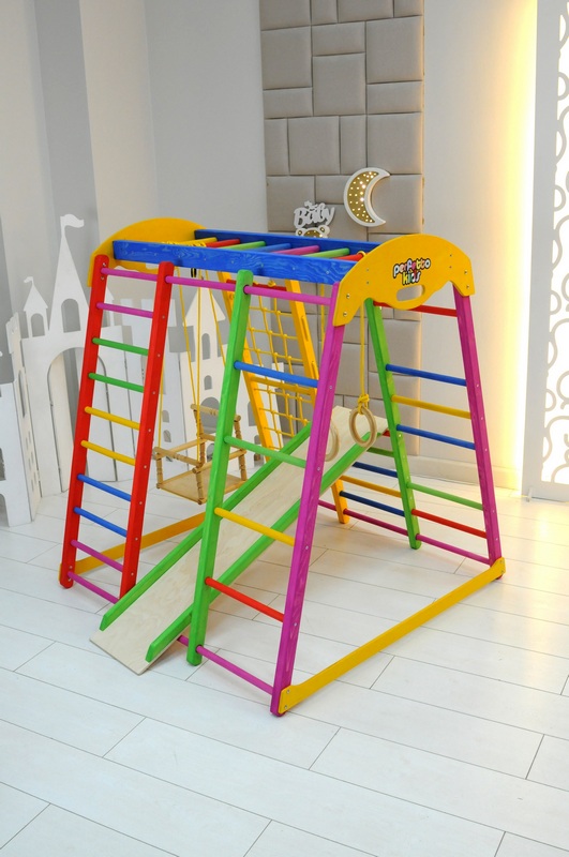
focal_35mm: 36
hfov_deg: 36.8
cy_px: 428
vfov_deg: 53.2
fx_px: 856
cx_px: 284
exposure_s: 1/80
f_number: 5.6
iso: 1000
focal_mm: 24
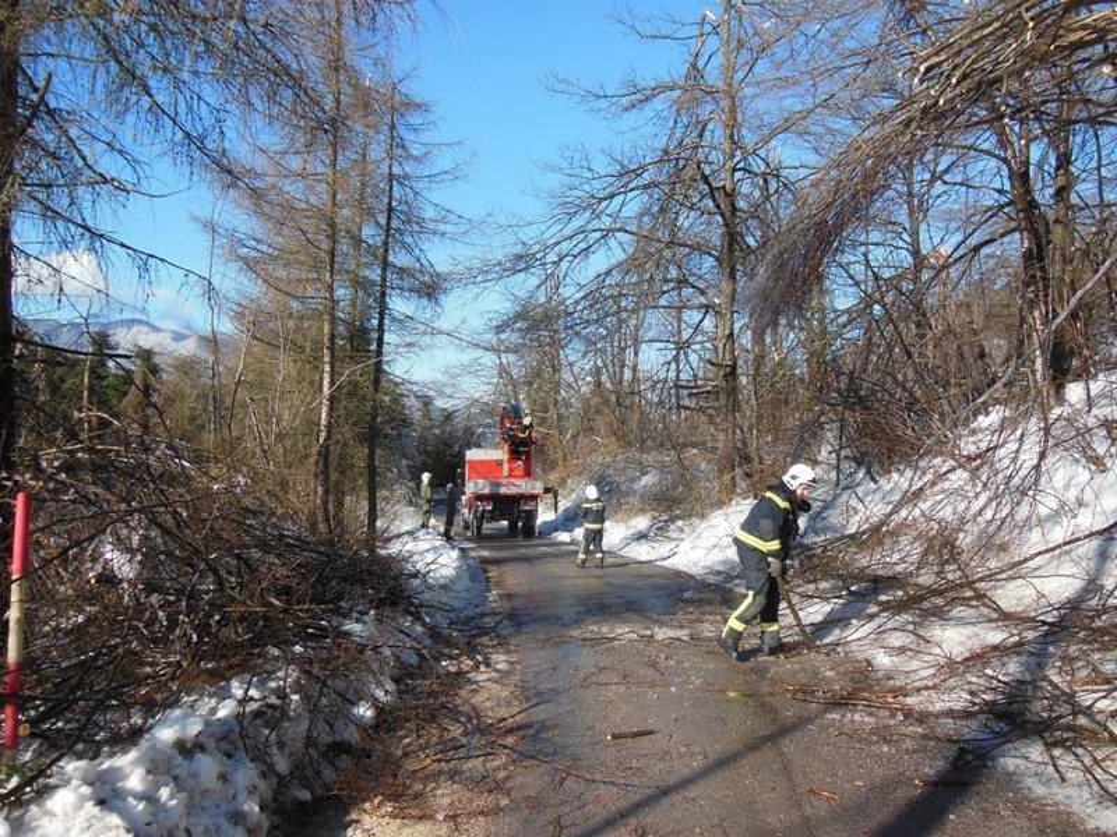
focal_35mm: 25
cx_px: 558
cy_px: 418
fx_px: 807
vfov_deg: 54.9
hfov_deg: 69.4
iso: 125
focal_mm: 4.5
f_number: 3.5
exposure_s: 1/640
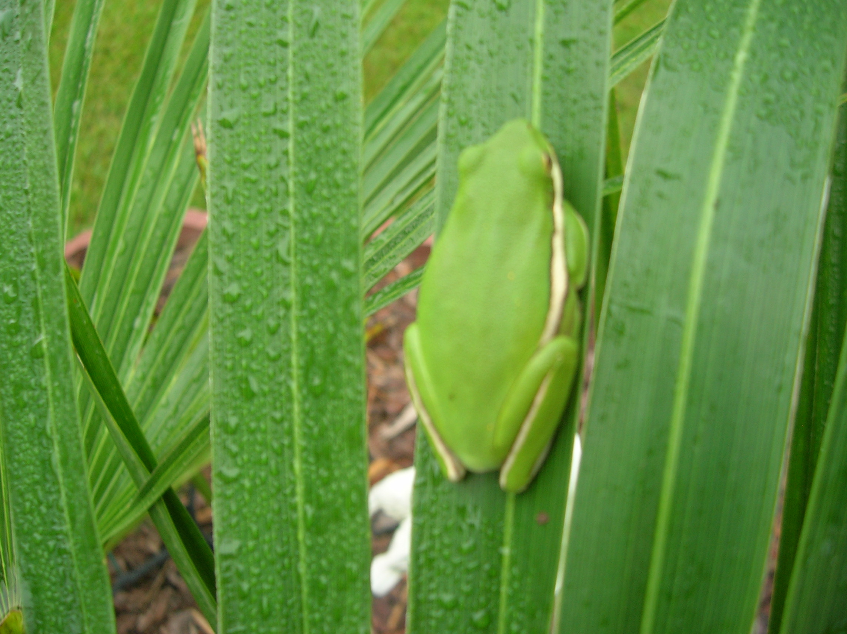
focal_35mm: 34
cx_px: 424
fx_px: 831
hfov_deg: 54.0
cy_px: 317
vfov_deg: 41.7
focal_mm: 5.7
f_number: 2.9
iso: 50
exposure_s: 1/98
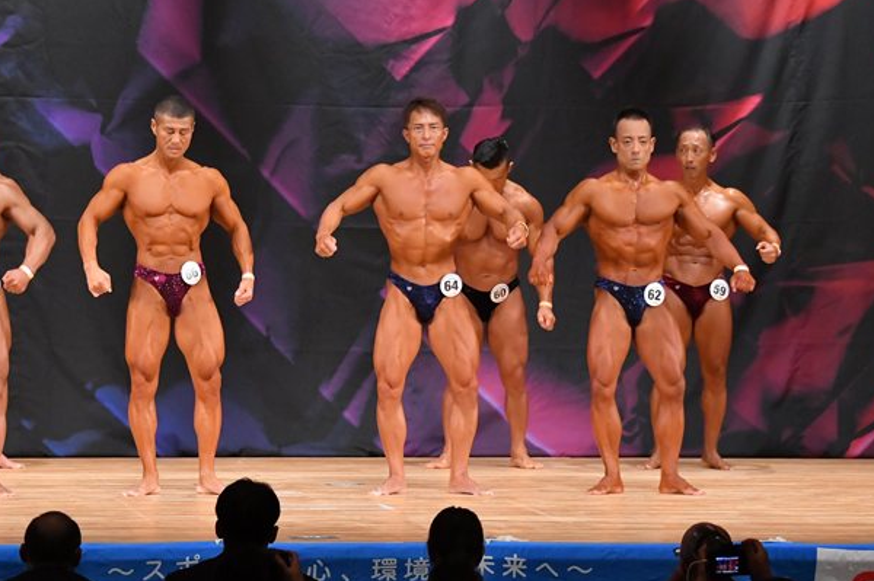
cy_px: 242
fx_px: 5264
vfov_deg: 6.3
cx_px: 339
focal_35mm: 217
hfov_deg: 9.5
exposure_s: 1/400
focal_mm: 112
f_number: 5.6
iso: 6400
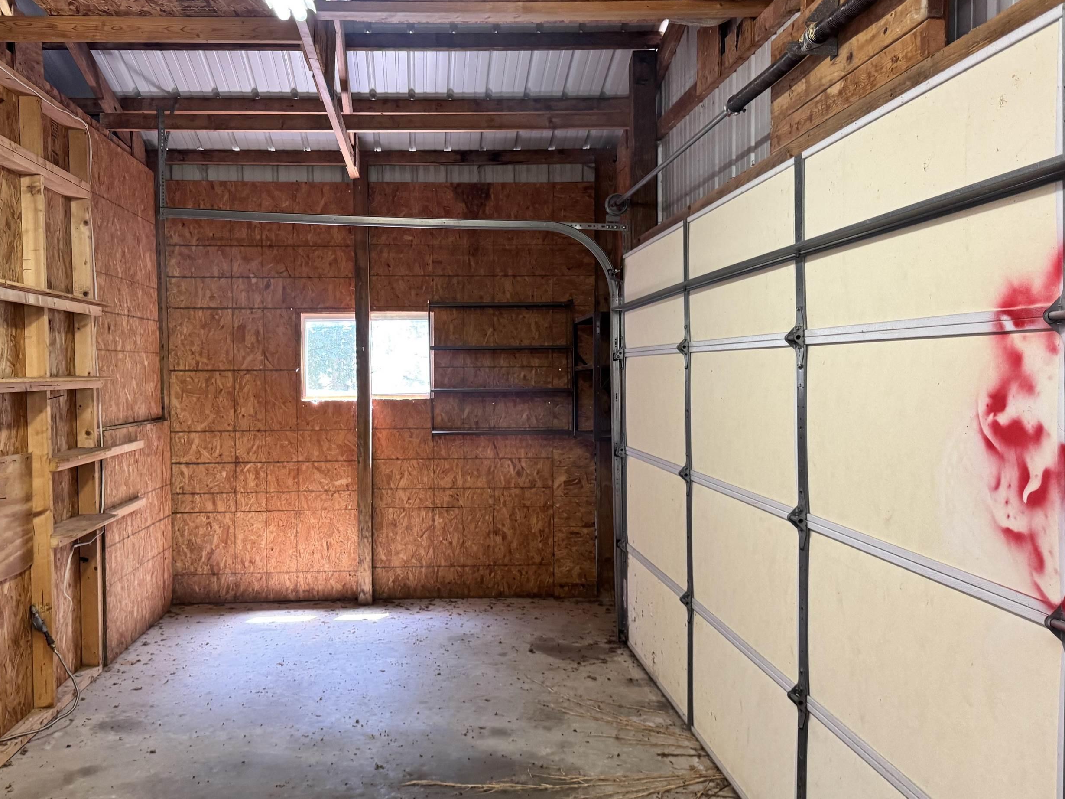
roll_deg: +0.8
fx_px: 923
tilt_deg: -1.5
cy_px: 404
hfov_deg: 59.7
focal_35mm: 30
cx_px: 454
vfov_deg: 46.8
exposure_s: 1/60
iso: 320
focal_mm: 6.76
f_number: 1.78
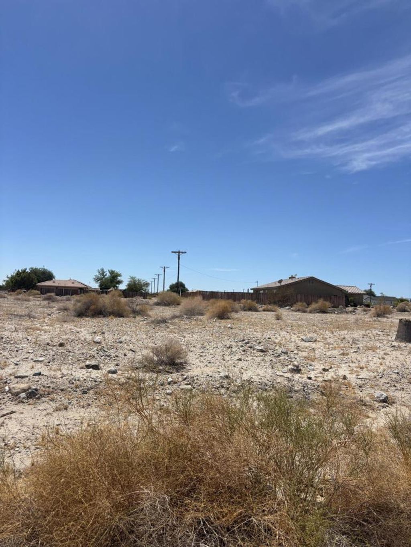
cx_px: 206
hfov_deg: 53.1
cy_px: 274
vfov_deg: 67.3
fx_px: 412
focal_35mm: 26
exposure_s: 1/6711
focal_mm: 5.96
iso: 50
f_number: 1.6
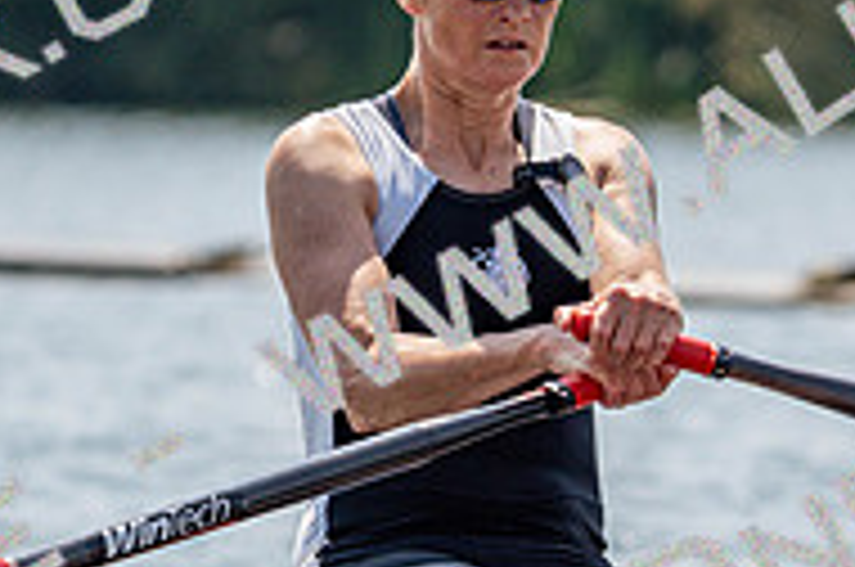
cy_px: 430
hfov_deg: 2.5
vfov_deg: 1.7
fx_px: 19300
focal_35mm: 814
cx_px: 814
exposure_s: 1/1600
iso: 200
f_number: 5.6
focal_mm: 266
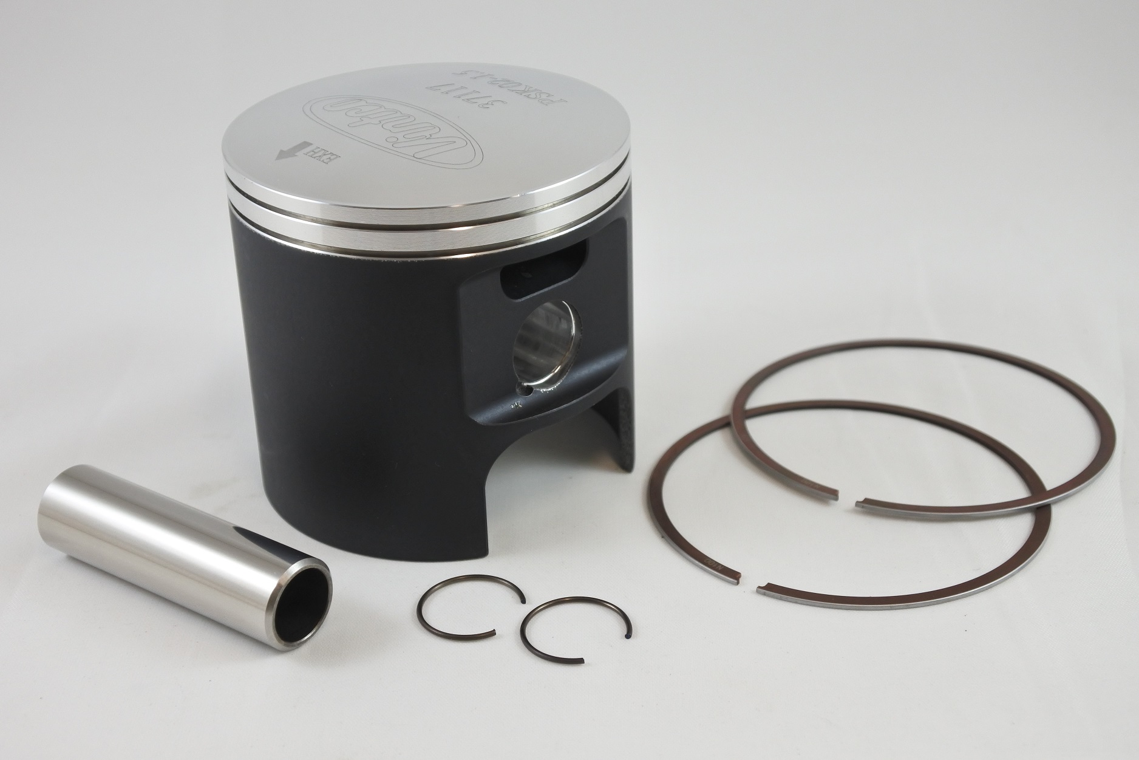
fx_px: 1519
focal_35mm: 48
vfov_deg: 28.1
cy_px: 380
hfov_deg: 41.1
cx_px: 570
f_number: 4.5
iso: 400
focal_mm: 18
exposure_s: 1/125
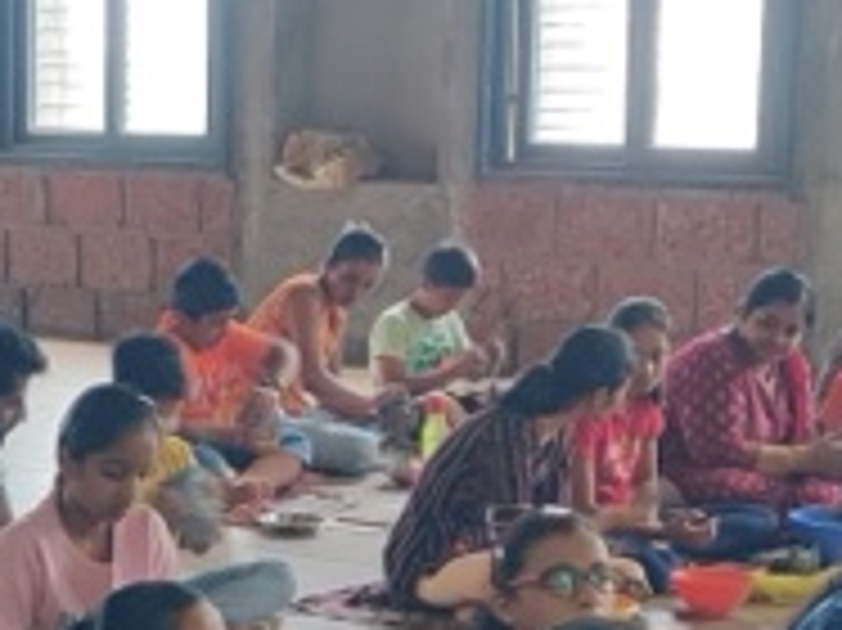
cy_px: 619
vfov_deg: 11.3
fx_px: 3160
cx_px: -122
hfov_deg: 14.8
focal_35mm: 130
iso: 400
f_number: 1.65
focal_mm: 4.75
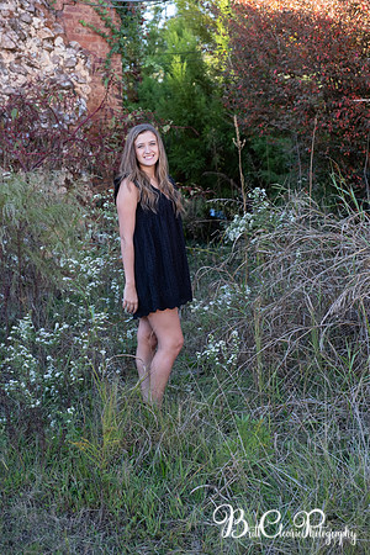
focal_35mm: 53
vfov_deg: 37.5
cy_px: 278
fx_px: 817
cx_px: 185
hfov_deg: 25.5
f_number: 3.6
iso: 400
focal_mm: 35.3
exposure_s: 1/250
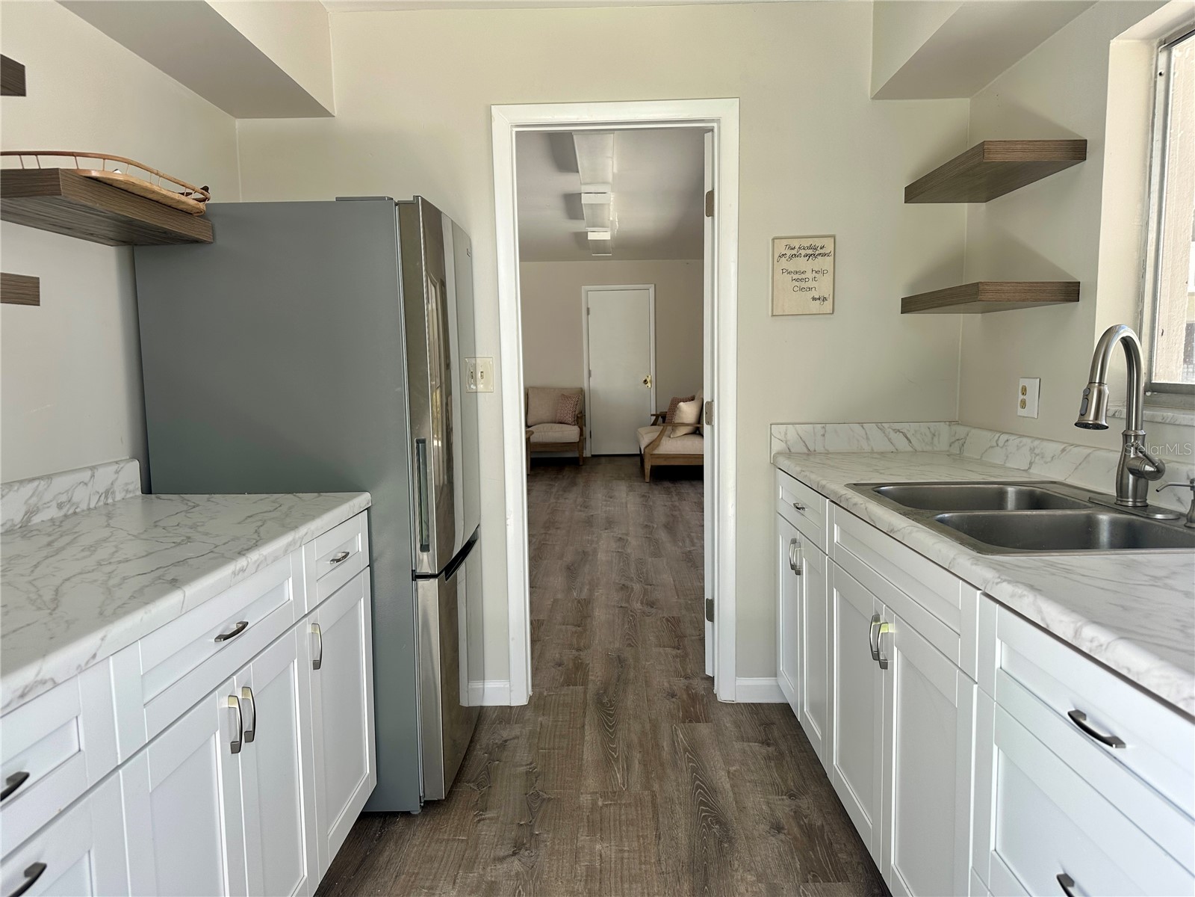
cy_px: 448
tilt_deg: -6.0
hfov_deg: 71.6
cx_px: 598
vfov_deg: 56.8
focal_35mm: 24
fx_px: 829
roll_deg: +0.6
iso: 64
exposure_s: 1/160
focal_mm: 6.86
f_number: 1.78
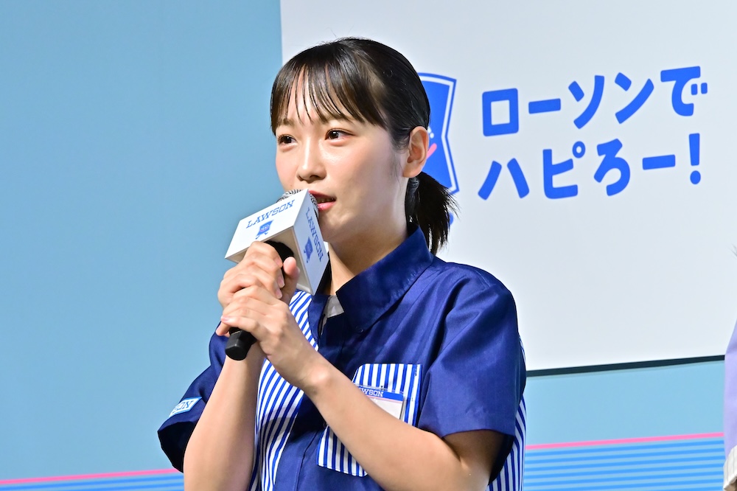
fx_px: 6139
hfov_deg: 6.9
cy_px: 246
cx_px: 368
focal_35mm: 300
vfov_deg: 4.6
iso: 4000
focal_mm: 200
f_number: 13
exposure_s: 1/200
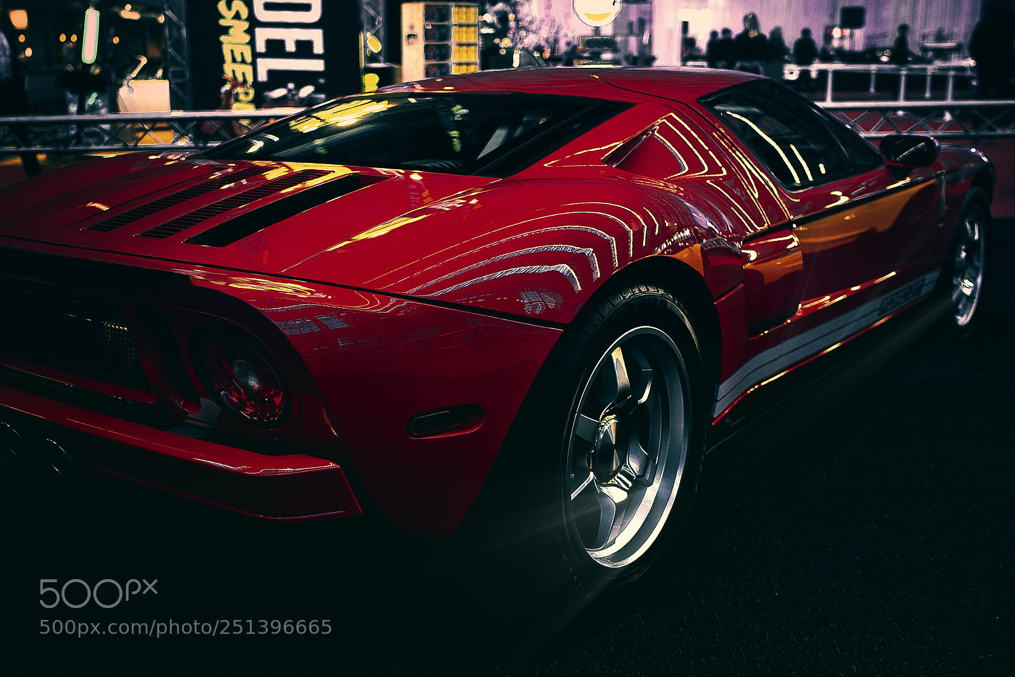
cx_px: 508
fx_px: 987
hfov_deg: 54.4
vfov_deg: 37.9
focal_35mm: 35
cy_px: 338
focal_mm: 35
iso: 1000
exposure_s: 1/40
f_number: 2.8
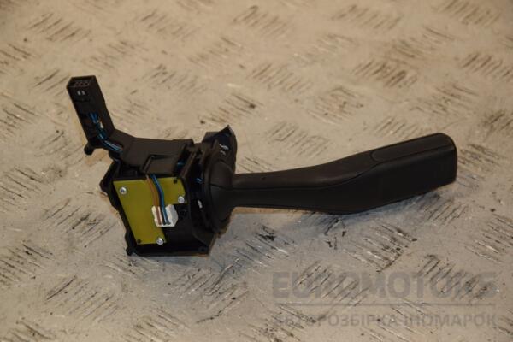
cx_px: 256
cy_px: 171
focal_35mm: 138
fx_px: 1966
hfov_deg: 14.9
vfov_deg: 9.9
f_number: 7.1
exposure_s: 1/200
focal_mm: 92
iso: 800
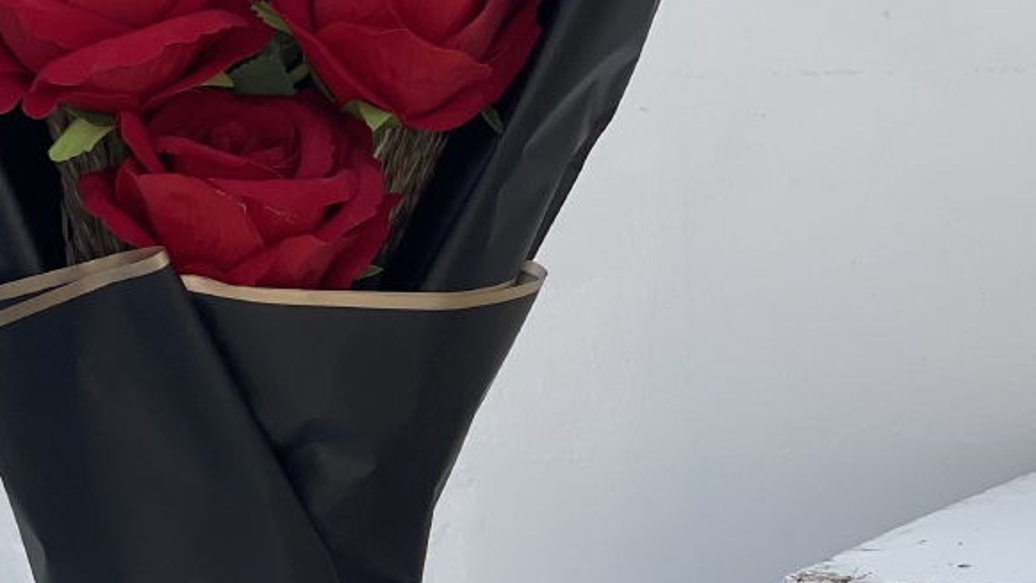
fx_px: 4945
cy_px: 132
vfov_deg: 6.7
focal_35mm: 180
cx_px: 213
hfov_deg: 11.9
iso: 20
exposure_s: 1/896
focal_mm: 7.5
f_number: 2.2
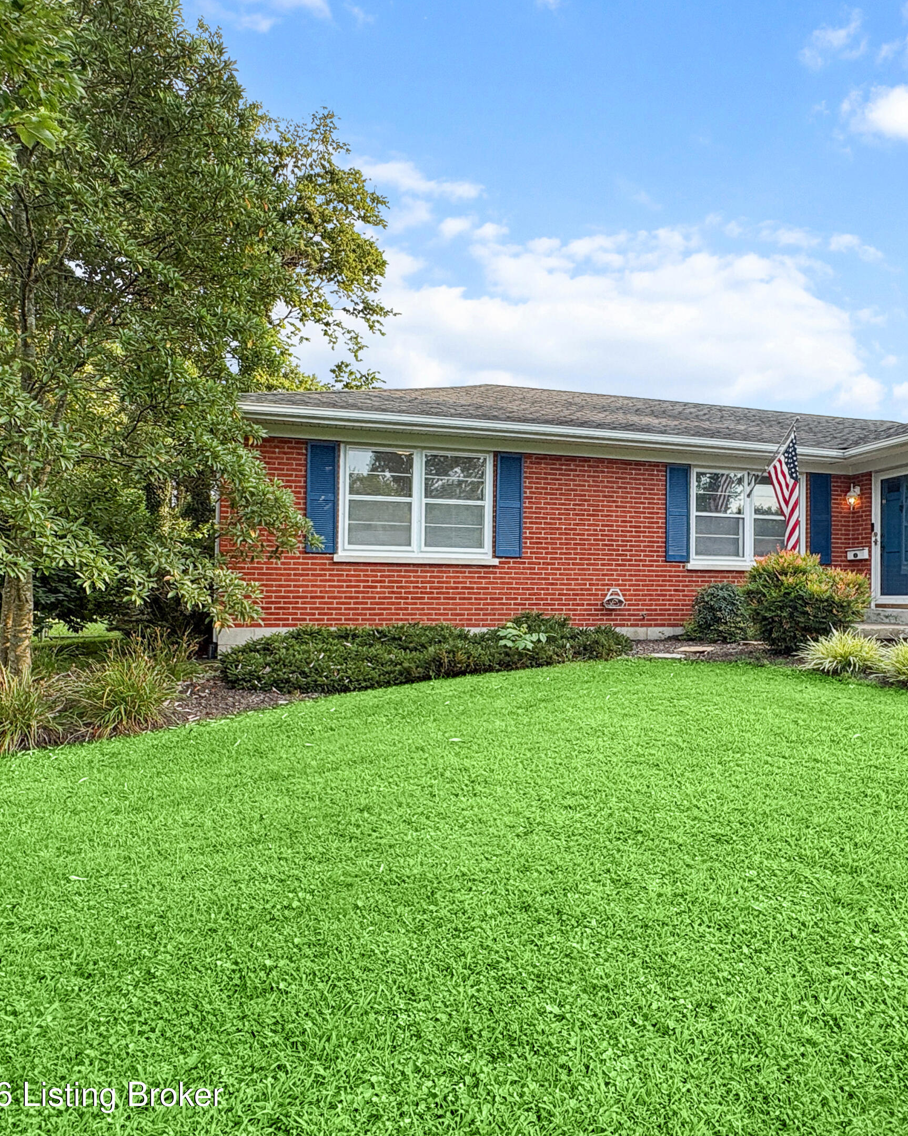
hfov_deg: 65.7
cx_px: 701
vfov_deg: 83.3
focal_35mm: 19
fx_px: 638
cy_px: 556
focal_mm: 2.22
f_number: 2.2
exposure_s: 1/610
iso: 64
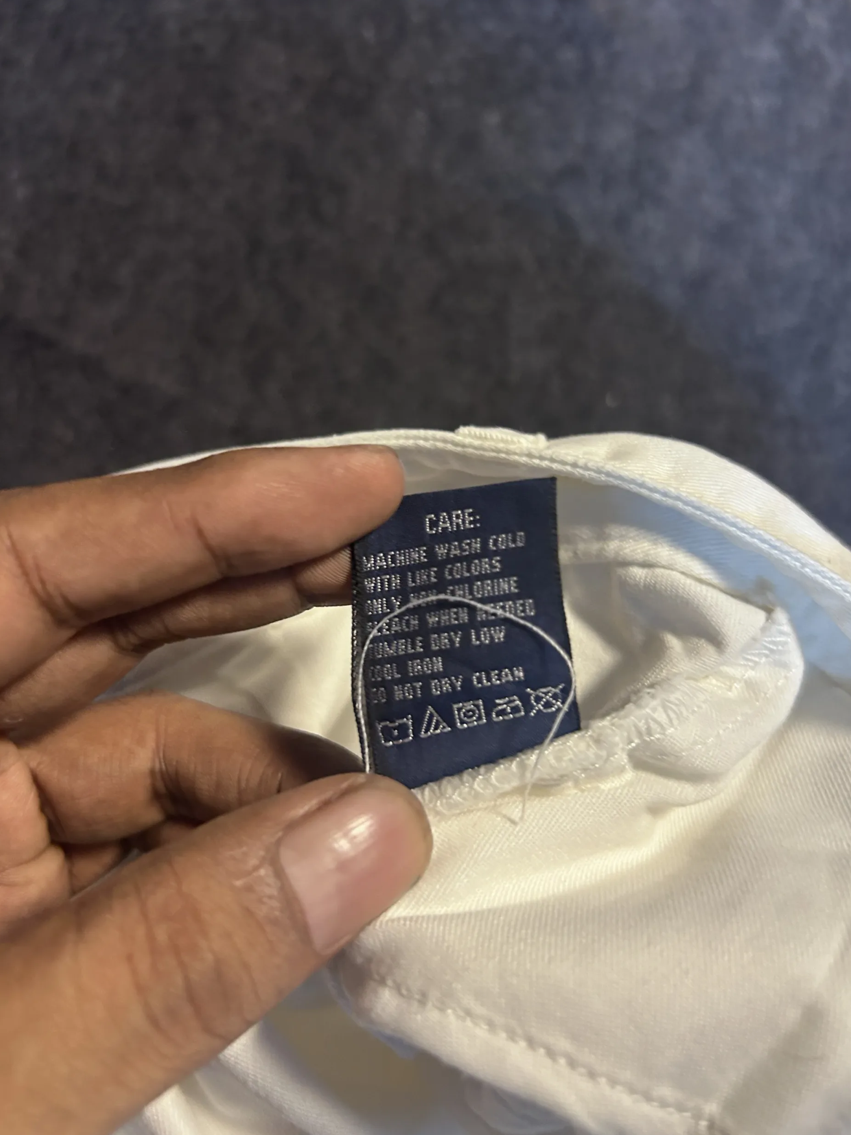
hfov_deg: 51.4
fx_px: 885
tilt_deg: -71.3
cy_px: 554
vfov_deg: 65.3
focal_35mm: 27
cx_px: 434
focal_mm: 5.7
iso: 200
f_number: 1.5
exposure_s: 1/50
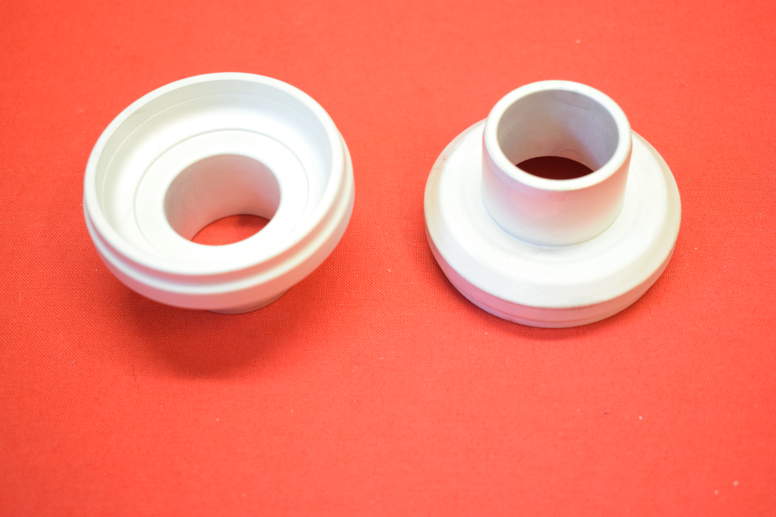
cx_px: 387
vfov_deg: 25.3
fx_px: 1153
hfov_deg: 37.2
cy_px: 257
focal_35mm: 54
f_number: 5
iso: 1250
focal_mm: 35
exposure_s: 1/60
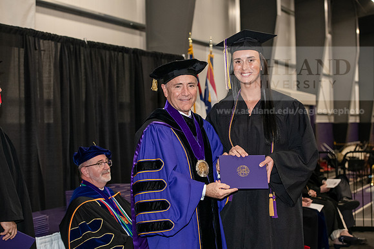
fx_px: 727
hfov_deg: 28.8
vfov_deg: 19.5
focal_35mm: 70
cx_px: 187
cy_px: 124
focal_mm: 70
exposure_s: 1/200
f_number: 5
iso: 2500
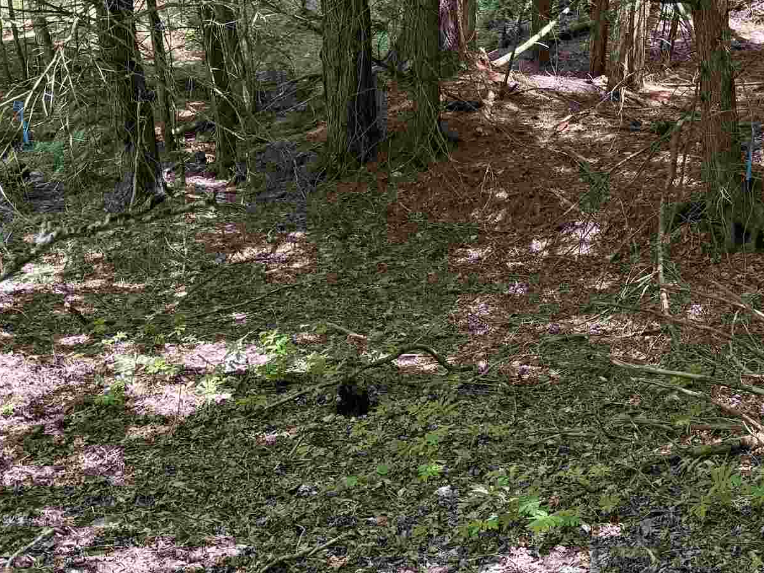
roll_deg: +1.4
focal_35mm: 61
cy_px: 273
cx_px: 772
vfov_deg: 24.0
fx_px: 1346
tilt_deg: -6.6
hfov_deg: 29.5
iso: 200
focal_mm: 6.76
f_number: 1.78
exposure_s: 1/190
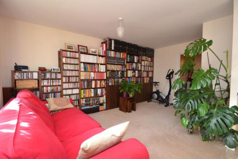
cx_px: 119
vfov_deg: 77.4
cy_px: 80
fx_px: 99
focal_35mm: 15
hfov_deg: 100.4
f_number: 4
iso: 400
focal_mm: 10
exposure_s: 1/60
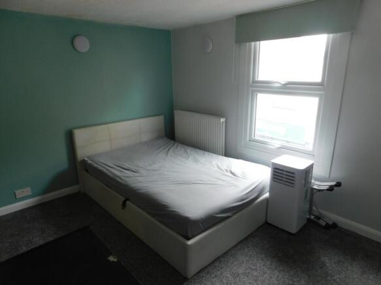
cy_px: 142
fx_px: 253
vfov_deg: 58.9
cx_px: 190
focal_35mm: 23
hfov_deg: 73.9
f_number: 3
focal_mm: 4
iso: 160
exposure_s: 1/30
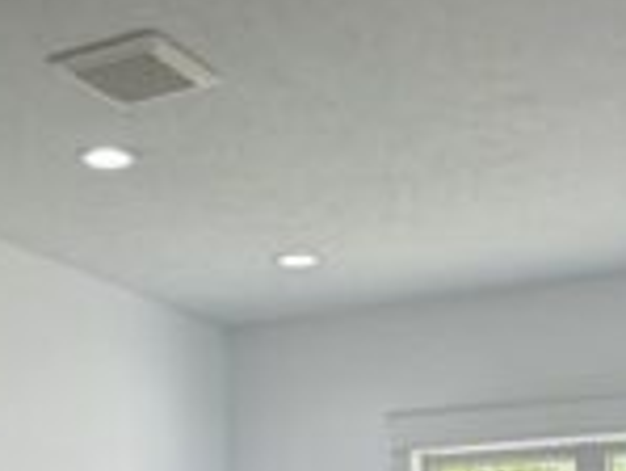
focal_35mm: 75
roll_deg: +0.0
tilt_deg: -3.3
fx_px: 1357
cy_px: 757
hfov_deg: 25.8
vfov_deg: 17.2
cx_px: 210
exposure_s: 1/120
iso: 50
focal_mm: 2.22
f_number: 2.2
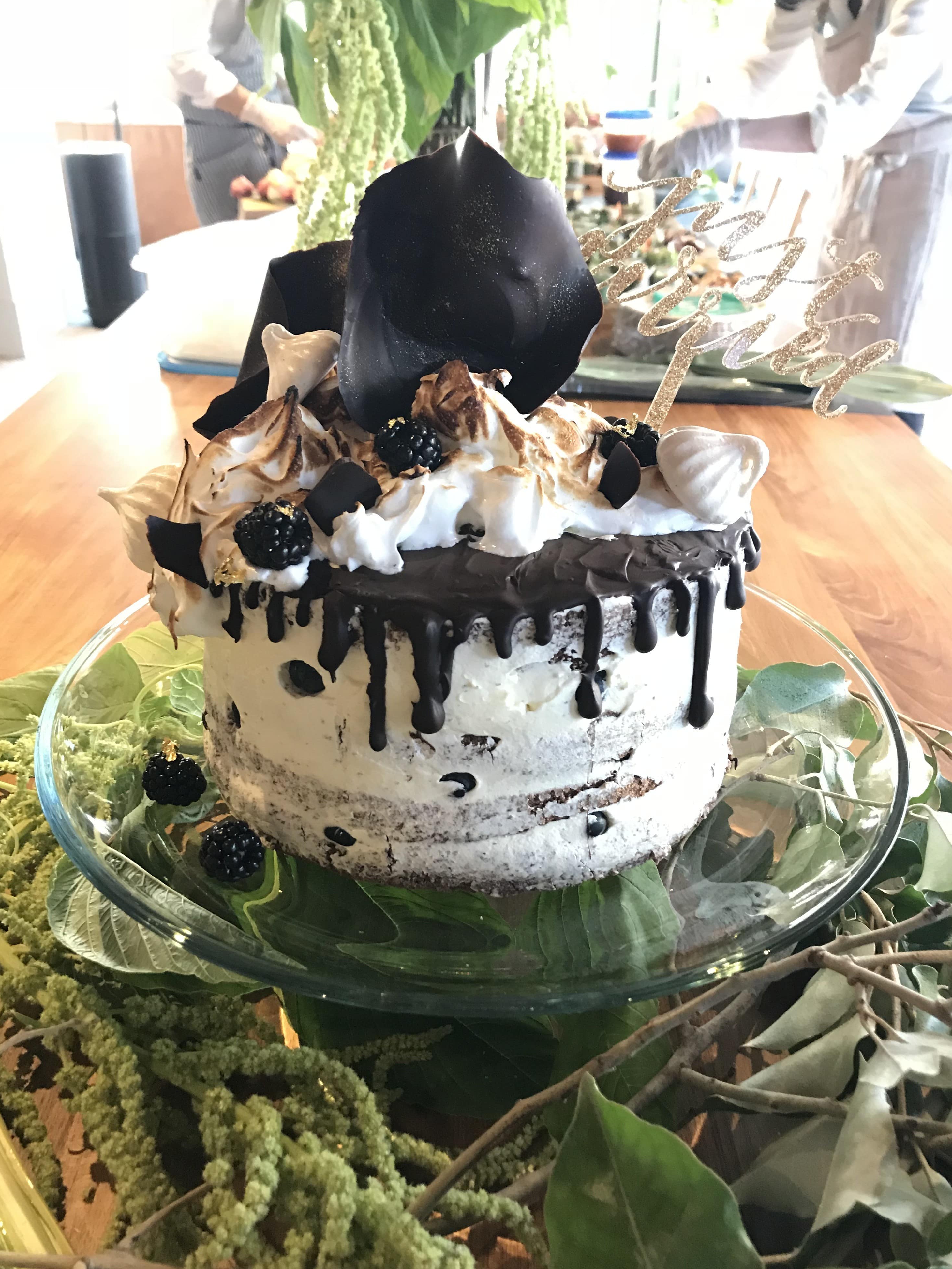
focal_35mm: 29
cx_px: 471
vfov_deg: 61.7
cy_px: 623
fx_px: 1063
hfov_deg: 48.2
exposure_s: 1/15
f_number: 1.8
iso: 80
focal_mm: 4
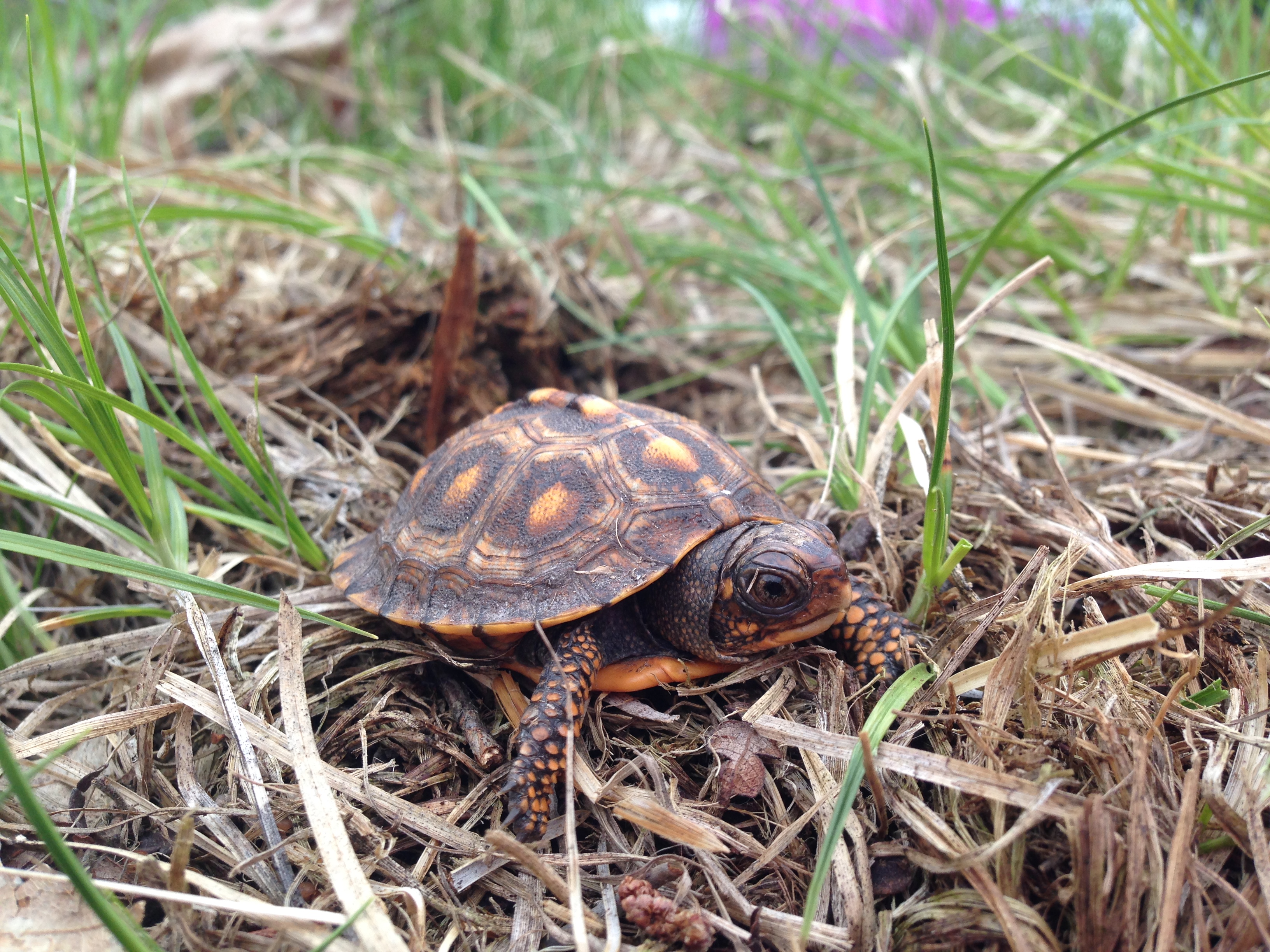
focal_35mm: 33
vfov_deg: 42.9
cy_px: 476
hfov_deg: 55.4
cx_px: 635
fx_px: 1211
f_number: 2.4
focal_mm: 4.12
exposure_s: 1/359
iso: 50
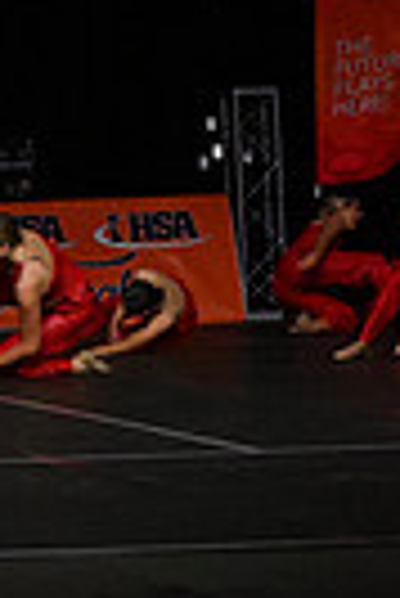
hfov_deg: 6.2
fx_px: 3408
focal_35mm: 205
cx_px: -804
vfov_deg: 10.0
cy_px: 128
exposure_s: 1/1000
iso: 8000
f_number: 4
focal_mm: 47
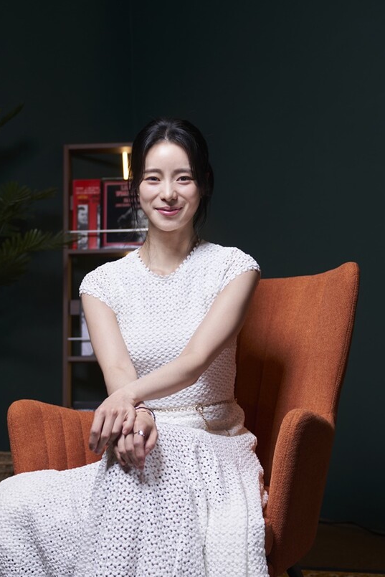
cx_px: 147
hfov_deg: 23.7
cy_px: 357
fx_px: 914
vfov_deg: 34.9
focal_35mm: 57
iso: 200
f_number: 2.8
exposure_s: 1/160
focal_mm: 34
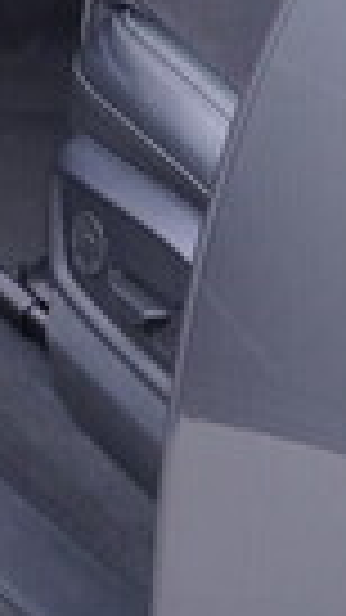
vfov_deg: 13.9
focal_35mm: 151
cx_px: -292
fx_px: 2464
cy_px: -83
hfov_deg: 7.8
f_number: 2.8
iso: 160
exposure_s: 1/40
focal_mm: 24
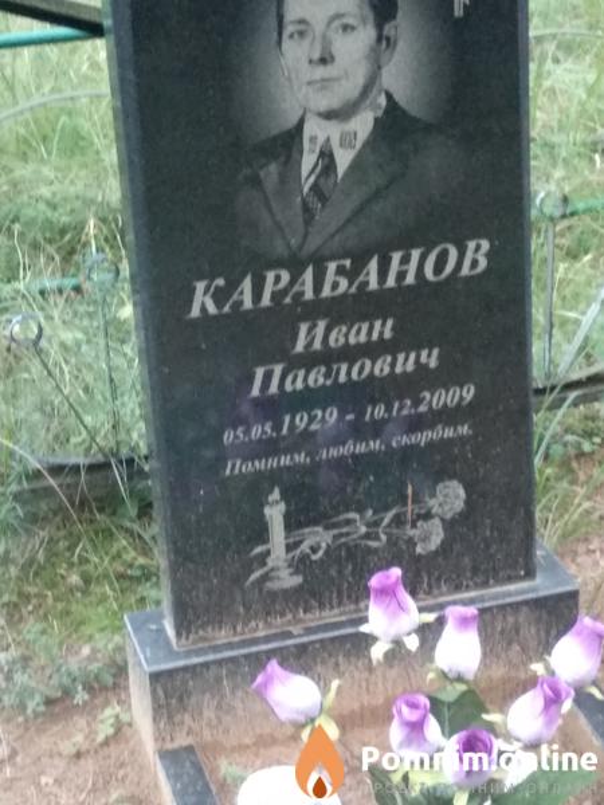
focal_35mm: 26
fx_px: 605
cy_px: 402
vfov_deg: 67.3
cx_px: 302
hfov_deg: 53.1
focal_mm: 3.81
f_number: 2.2
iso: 1600
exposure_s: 1/13
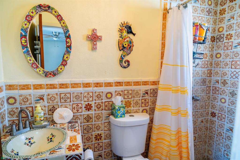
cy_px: 80
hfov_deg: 84.0
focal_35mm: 20
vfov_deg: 61.9
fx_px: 133
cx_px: 120
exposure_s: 1/30
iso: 500
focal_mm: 20
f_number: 5.6
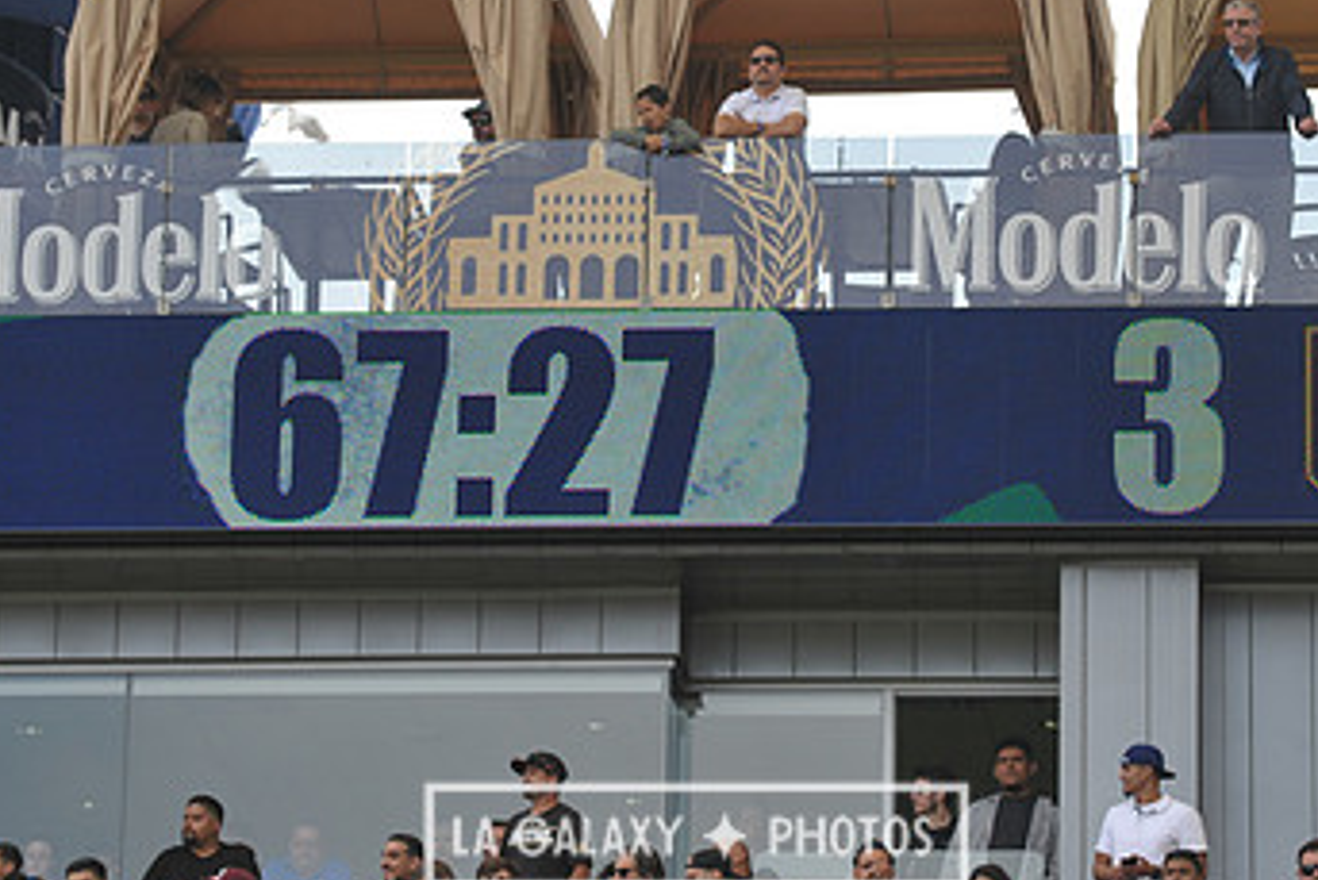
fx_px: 8350
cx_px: 696
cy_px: 257
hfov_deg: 9.0
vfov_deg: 6.0
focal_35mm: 228
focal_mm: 135
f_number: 3.5
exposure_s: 1/2000
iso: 320
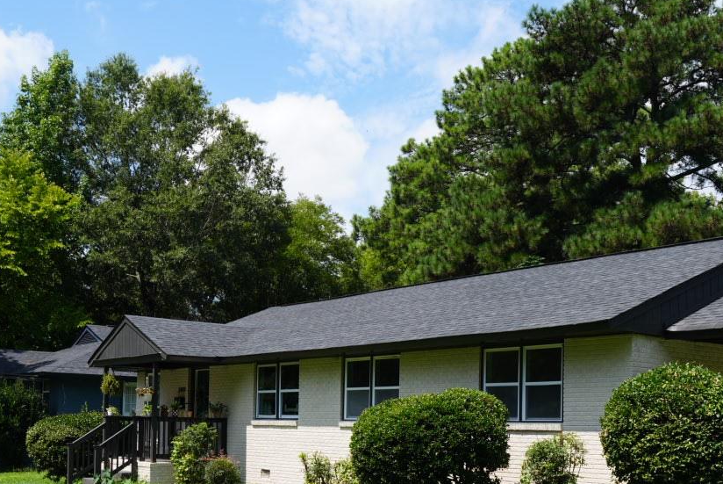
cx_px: 500
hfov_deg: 39.7
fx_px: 985
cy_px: 426
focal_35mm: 49
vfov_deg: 26.7
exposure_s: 1/500
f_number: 4.5
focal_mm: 25
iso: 100
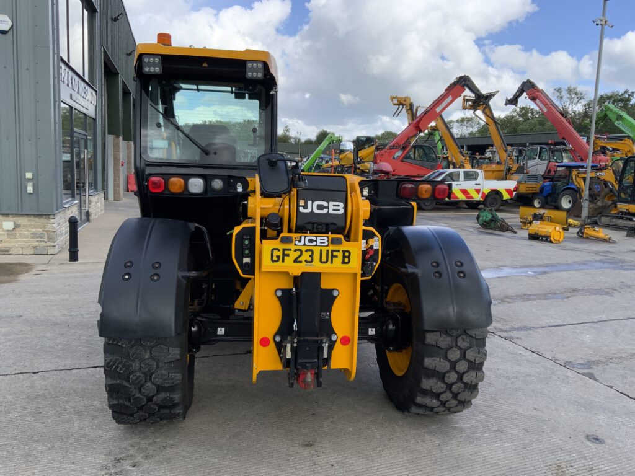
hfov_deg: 61.7
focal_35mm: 29
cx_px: 318
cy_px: 238
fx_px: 532
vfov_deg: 48.2
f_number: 1.8
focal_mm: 3
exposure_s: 1/540
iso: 16
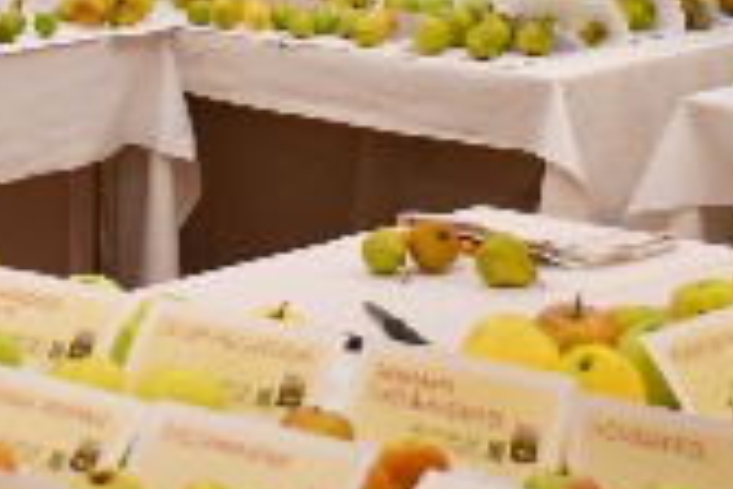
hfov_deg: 12.5
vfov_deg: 8.4
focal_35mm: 162
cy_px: -142
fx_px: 3298
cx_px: 17
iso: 500
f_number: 4
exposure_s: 1/60
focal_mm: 27
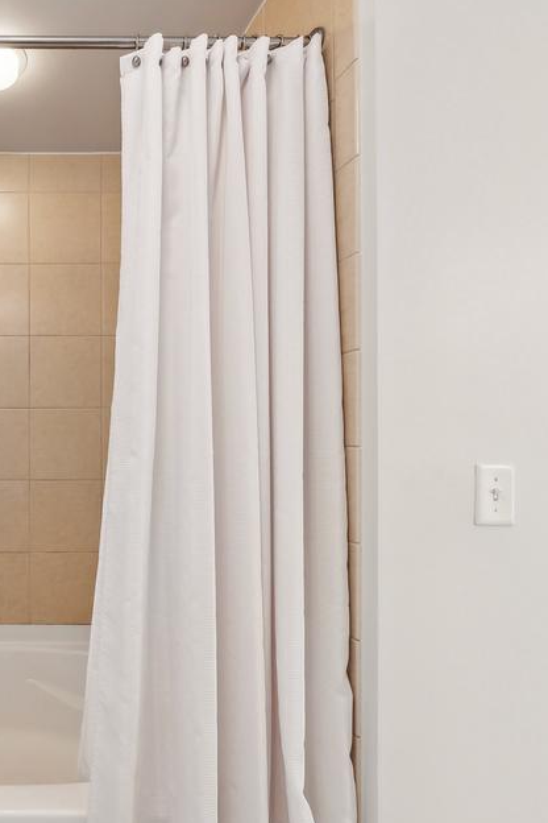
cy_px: 446
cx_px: -7
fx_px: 525
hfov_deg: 45.8
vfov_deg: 76.0
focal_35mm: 23
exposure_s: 1/15
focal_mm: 14
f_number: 7.1
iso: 640
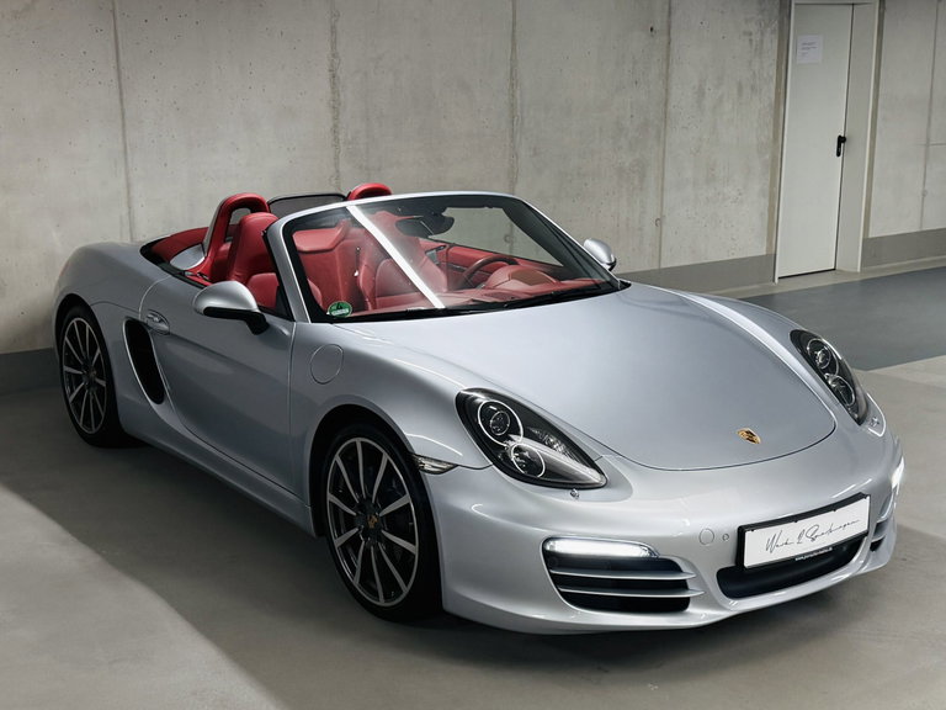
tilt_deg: -14.8
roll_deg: +0.9
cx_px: 473
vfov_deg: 56.8
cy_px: 355
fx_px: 656
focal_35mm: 24
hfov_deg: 71.6
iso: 200
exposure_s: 1/100
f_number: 1.78
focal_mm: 6.76
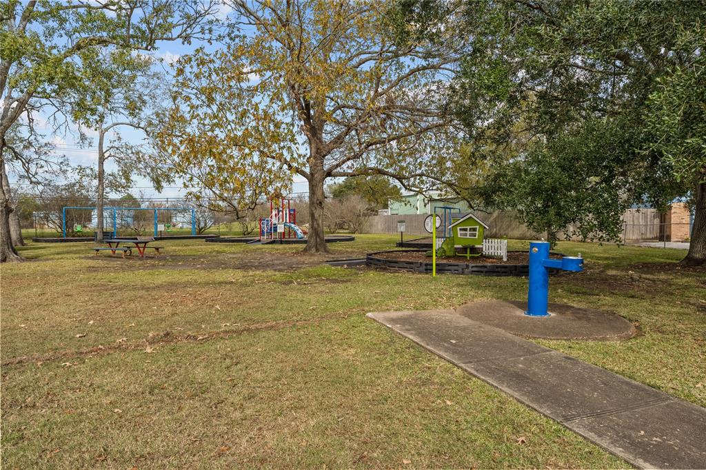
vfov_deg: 56.1
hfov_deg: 77.3
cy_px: 235
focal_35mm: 22
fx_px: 441
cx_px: 353
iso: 2500
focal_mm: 22.5
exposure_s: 1/500
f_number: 10
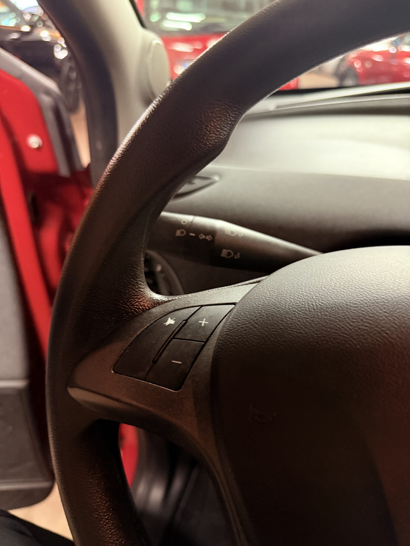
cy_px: 273
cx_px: 205
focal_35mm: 24
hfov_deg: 56.8
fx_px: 379
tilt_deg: -31.6
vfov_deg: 71.6
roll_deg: +1.3
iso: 1000
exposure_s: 1/33
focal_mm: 6.76
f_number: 1.78
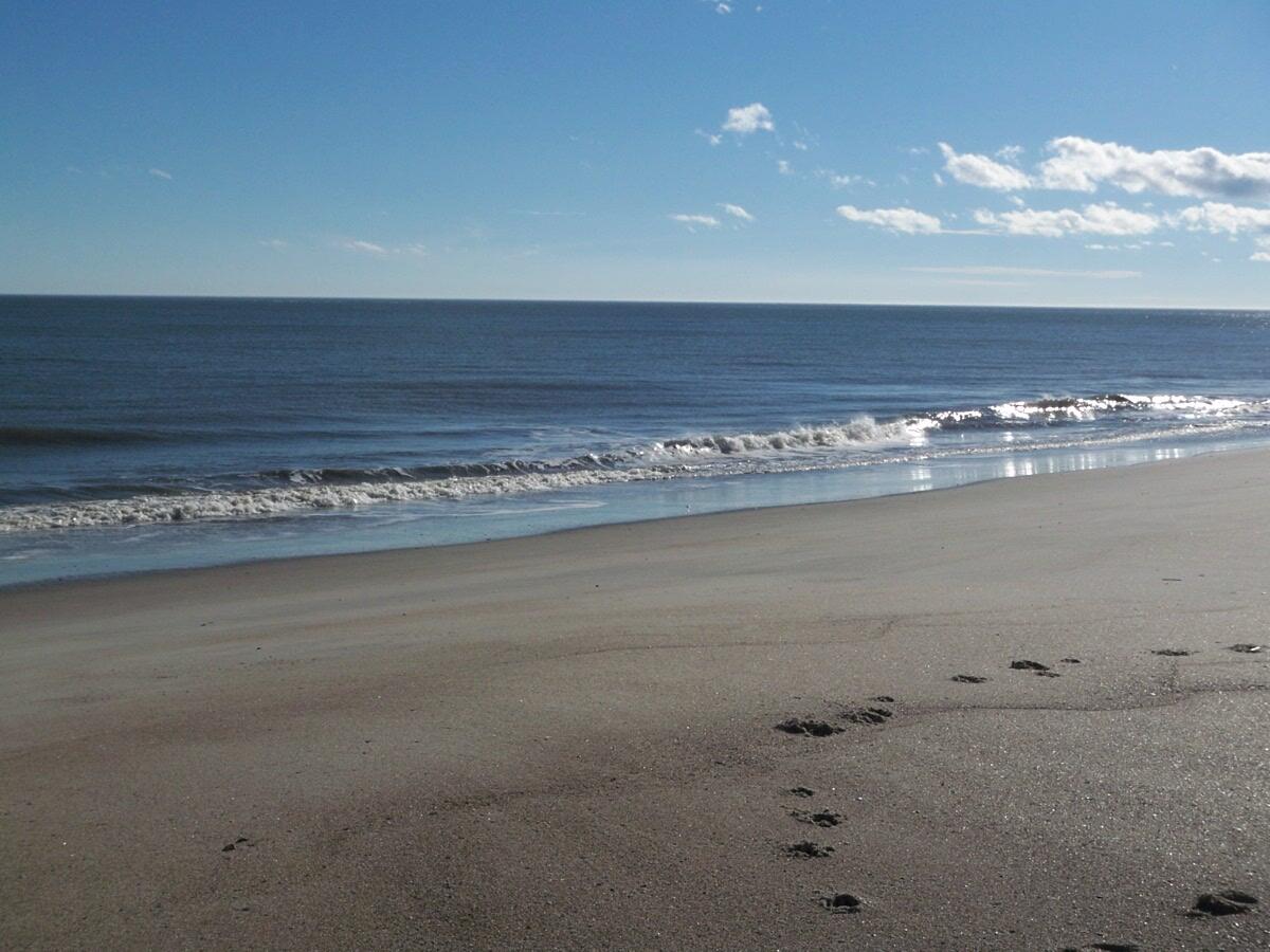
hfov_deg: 38.9
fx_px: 1798
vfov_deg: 29.7
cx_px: 635
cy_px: 476
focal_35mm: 49
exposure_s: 1/500
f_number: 7.1
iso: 50
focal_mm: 8
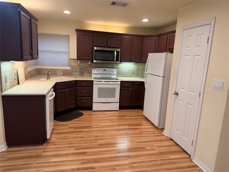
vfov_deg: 56.8
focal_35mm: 24
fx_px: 159
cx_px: 114
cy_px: 86
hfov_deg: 71.6
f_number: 1.78
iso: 125
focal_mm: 6.76
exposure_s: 1/60
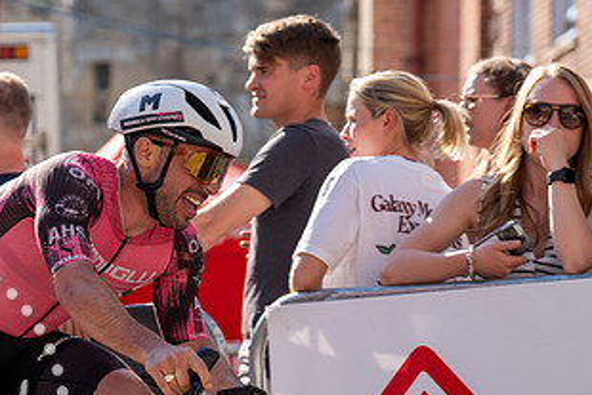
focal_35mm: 161
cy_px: 320
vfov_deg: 8.5
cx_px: 187
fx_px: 2649
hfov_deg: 12.7
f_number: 3.5
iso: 200
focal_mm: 86
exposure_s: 1/1000
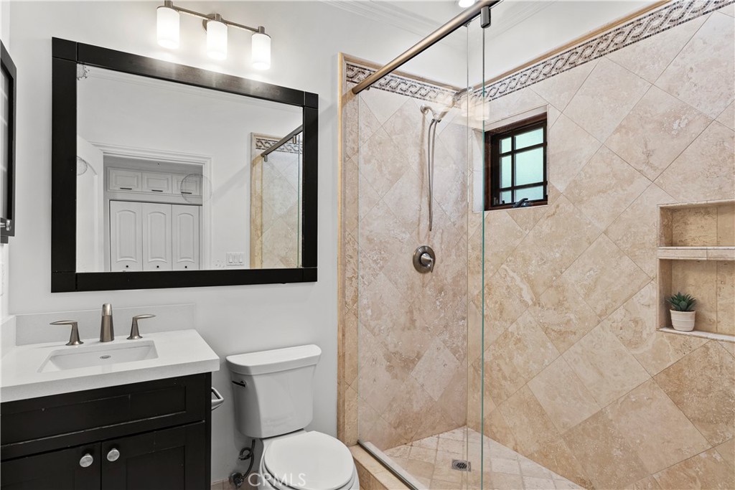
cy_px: 245
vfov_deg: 61.9
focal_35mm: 20
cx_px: 368
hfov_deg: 84.0
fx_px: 408
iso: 250
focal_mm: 20
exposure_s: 1.5
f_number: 8
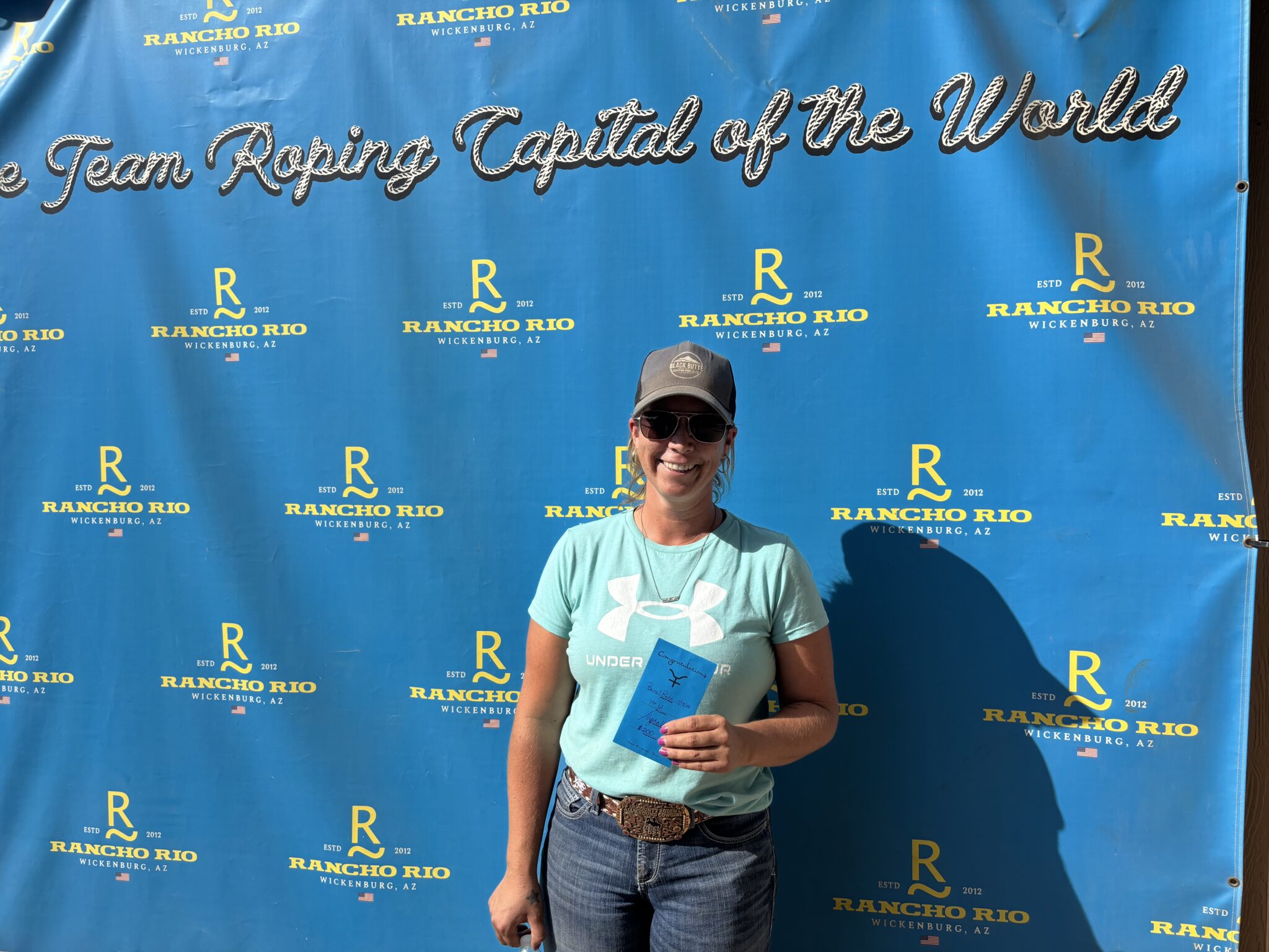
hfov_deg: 67.3
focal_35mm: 26
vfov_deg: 53.1
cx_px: 634
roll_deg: -0.4
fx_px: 953
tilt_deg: +0.3
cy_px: 476
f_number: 1.6
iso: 50
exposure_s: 1/4630
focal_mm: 5.96
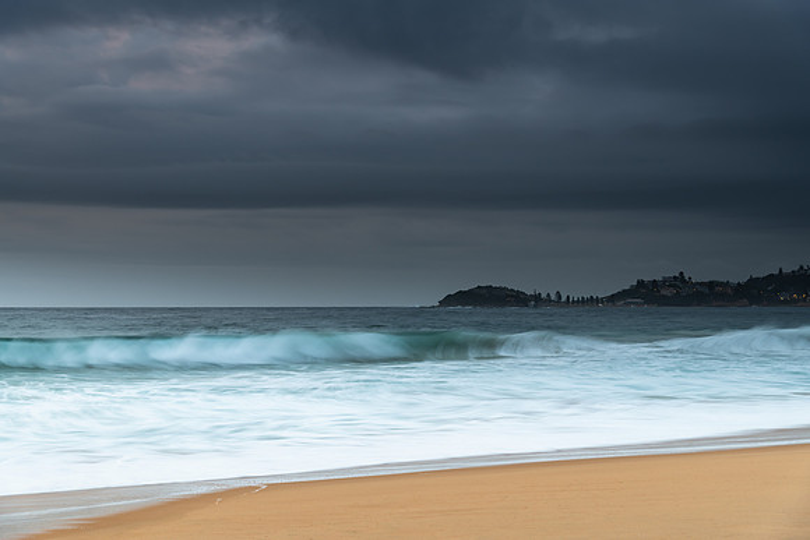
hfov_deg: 34.2
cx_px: 405
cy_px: 270
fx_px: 1318
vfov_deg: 23.2
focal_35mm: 59
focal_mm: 58
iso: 200
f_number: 5.6
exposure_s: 1/1.25
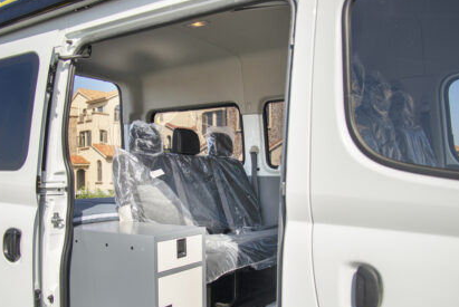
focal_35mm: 35
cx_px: 212
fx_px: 447
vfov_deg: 37.6
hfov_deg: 54.3
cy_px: 199
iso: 100
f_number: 4
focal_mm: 24
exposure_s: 1/1250
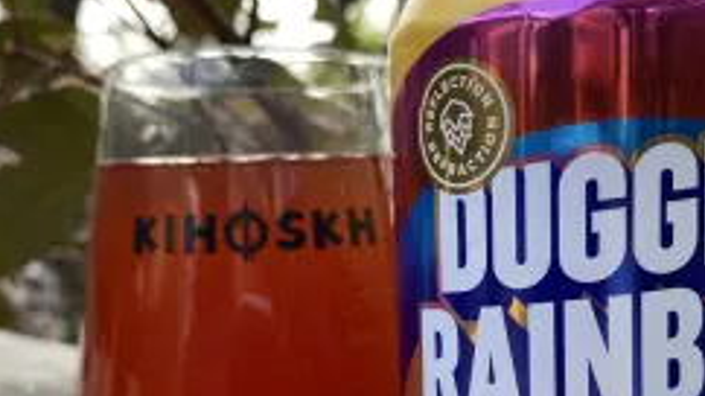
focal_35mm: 45
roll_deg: +2.4
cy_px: 312
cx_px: 428
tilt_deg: -6.9
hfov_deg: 45.2
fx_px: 841
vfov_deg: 26.1
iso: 32
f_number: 1.8
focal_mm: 4.25
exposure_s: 1/122
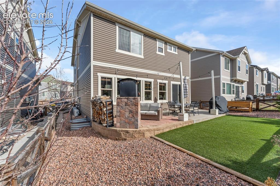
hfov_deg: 104.3
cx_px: 140
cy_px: 93
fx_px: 109
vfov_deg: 81.2
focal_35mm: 14
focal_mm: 14
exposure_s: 1/2000
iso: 250
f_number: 5
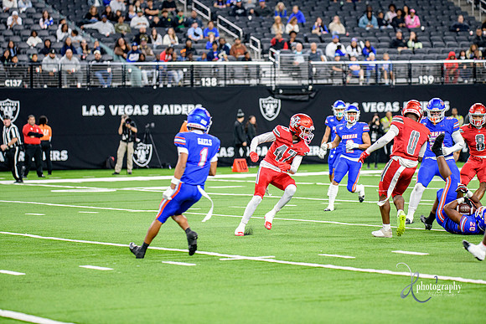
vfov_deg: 8.1
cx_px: 243
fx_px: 2295
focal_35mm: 170
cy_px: 162
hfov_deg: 12.1
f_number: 2.8
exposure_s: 1/400
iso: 1250
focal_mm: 170
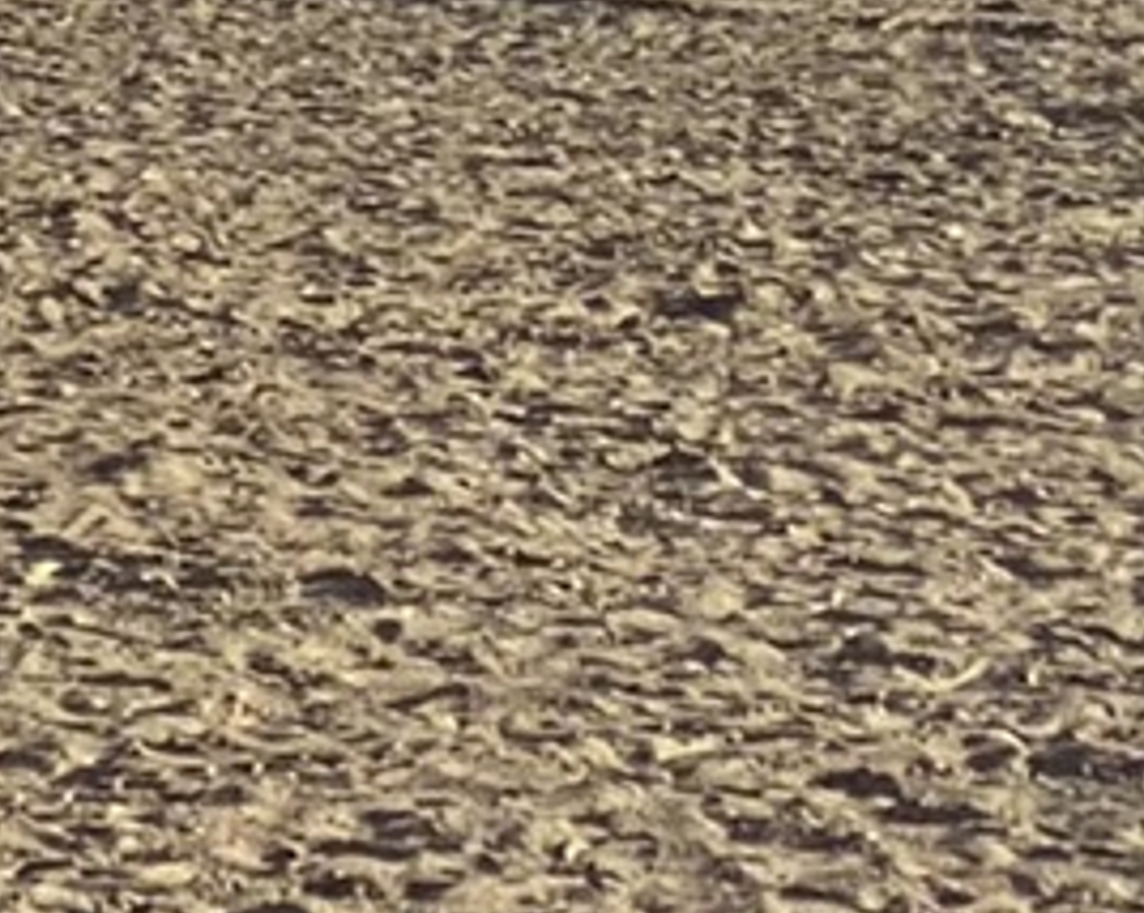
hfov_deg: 5.0
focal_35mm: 388
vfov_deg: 3.9
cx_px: -388
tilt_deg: +4.6
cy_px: -1621
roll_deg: +2.4
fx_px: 13127
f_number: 2
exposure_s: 1/1370
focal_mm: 6
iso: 20
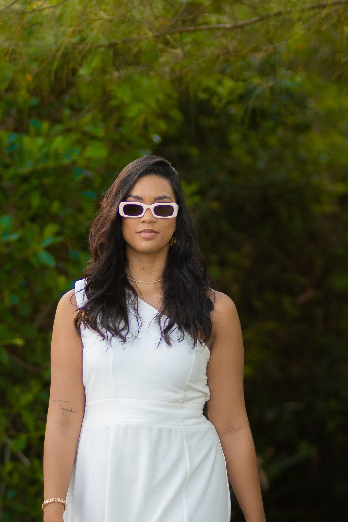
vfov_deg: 9.9
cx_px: 113
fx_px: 3016
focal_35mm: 208
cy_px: 315
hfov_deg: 6.6
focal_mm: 85
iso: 250
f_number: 1.8
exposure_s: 1/640
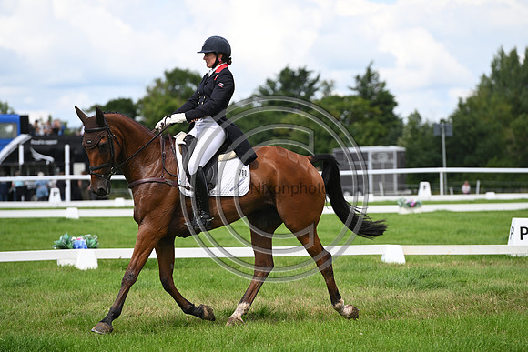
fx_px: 2787
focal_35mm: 190
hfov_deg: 10.8
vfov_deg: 7.2
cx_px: 264
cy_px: 176
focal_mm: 190
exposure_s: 1/1250
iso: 220
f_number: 4.5
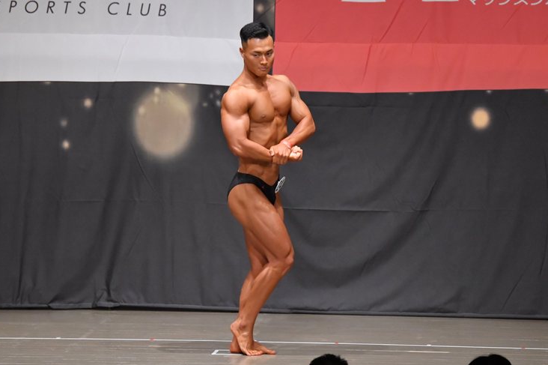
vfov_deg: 6.4
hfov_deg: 9.6
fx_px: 3255
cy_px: 181
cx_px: 269
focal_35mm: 214
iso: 6400
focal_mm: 135
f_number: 5.6
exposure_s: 1/400
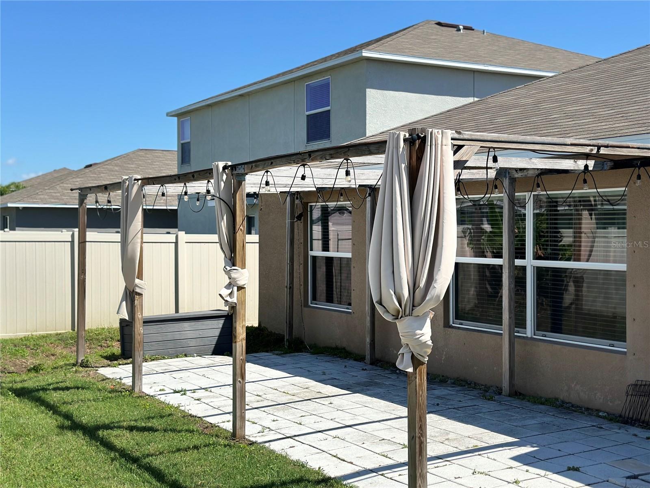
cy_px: 244
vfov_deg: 30.3
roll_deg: -0.8
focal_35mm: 48
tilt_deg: +0.5
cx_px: 325
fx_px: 901
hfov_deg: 39.7
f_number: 1.78
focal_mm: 6.86
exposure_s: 1/5556
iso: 80
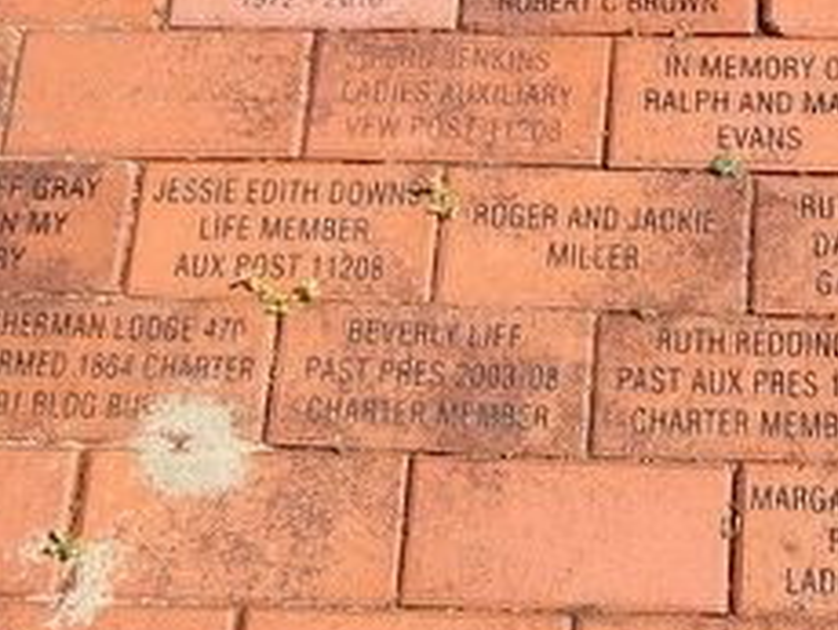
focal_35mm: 80
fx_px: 1939
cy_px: 437
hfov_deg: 23.7
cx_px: 754
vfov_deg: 18.4
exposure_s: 1/835
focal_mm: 5.56
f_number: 1.8
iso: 100
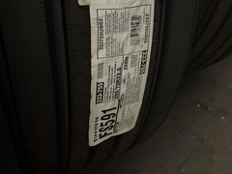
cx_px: 170
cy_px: 72
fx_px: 268
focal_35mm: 40
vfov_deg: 35.9
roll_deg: +34.1
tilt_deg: -33.8
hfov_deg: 45.4
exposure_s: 1/30
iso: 1600
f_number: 1.78
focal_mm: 6.76
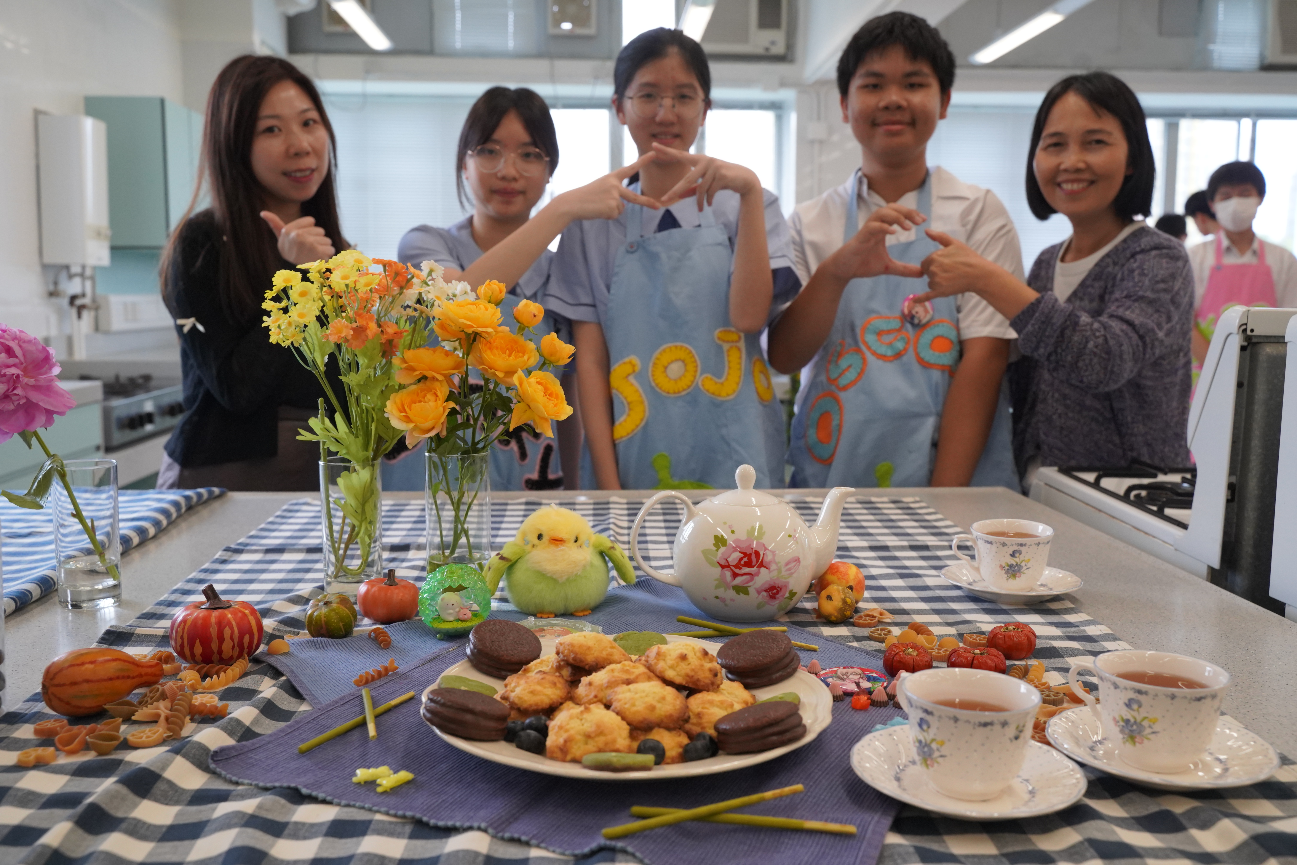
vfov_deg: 38.9
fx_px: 1225
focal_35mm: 34
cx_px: 648
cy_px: 432
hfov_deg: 55.8
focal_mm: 34
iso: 2500
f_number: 5.6
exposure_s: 1/400
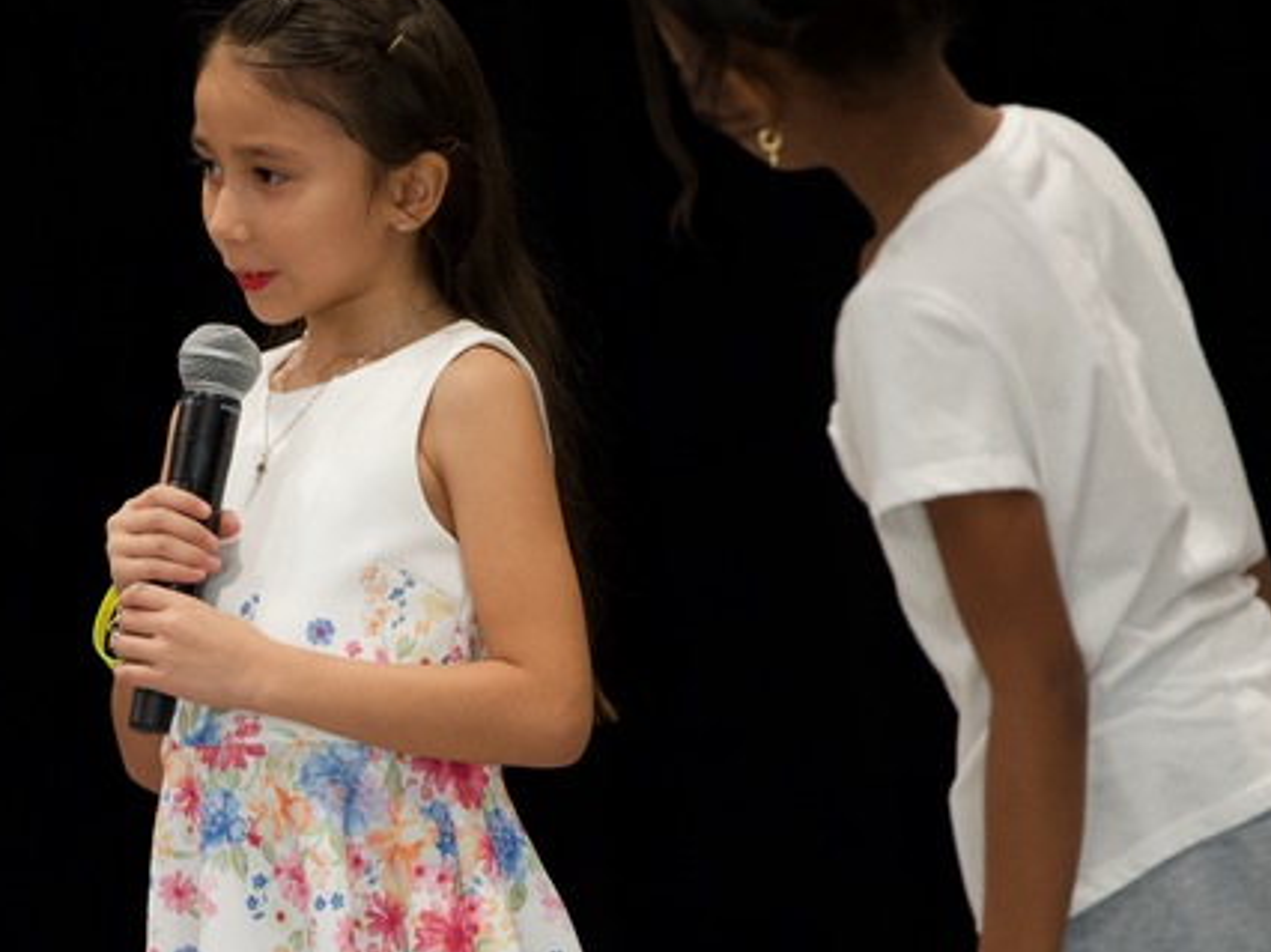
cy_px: 539
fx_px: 16954
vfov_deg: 3.2
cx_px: 269
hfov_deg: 4.3
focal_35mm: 462
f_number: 2.8
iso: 1600
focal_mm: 200
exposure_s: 1/320
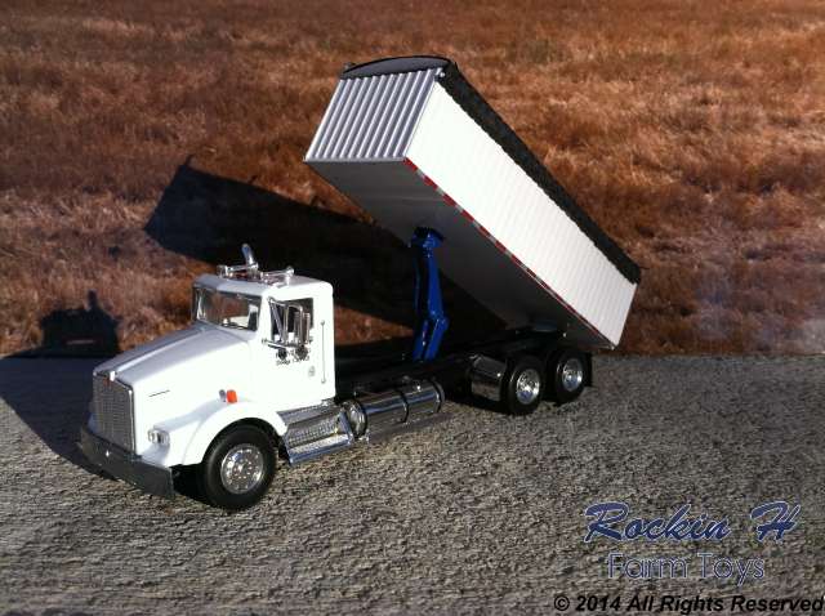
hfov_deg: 52.7
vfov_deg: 40.6
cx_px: 412
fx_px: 833
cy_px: 308
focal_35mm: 35
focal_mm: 3.85
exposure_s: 1/625
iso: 80
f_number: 2.8
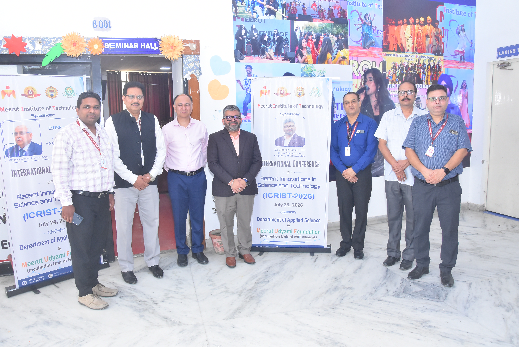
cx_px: 260
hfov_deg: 37.8
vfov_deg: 25.8
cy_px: 174
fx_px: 757
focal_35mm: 52
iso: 1600
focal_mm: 35
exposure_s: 1/125
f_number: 7.1
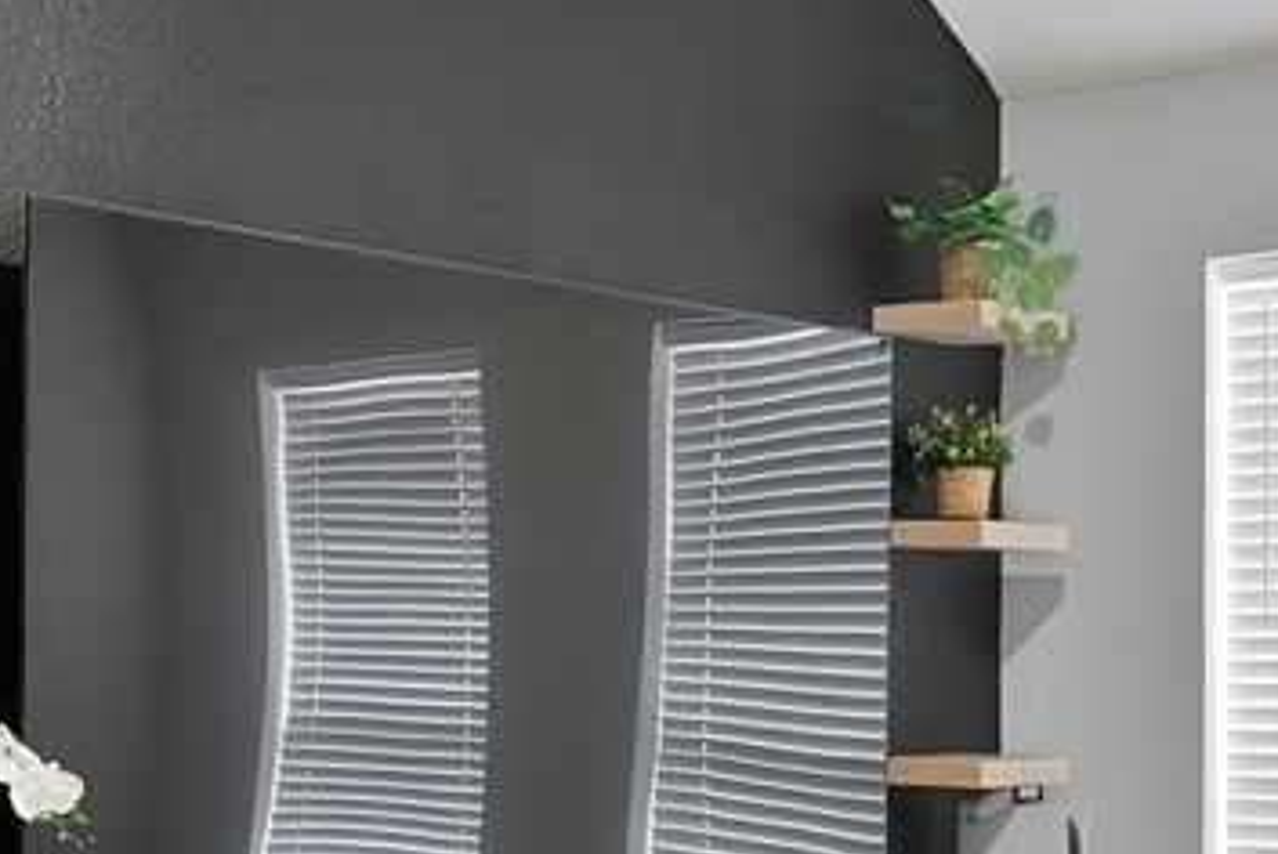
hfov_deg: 29.5
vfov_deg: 20.0
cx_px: 822
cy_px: 583
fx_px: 2416
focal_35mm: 68
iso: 640
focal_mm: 12
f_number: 9
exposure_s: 1/1.25
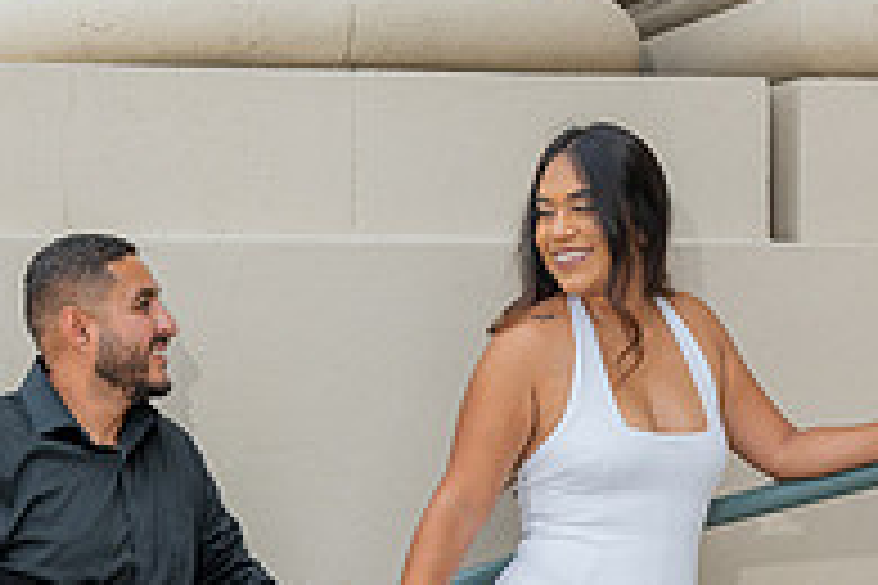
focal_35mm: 111
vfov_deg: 12.1
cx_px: 219
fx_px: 2707
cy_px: 654
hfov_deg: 18.3
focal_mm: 32
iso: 200
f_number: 8
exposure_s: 1/160
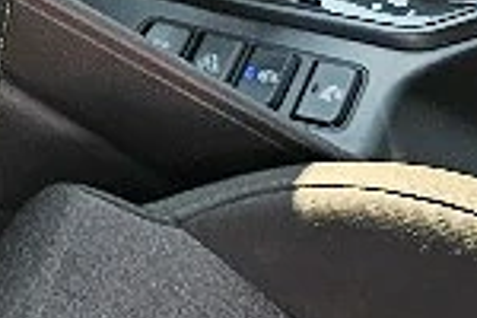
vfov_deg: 8.0
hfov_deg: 12.5
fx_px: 2120
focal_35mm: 160
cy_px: -410
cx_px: -124
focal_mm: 6.3
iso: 50
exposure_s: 1/182
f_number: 1.7
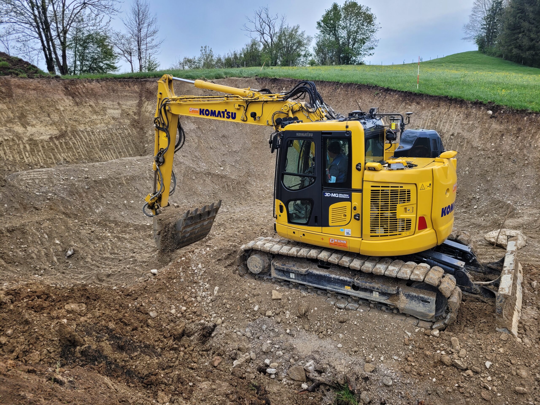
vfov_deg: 53.1
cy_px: 202
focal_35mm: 26
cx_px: 270
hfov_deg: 67.3
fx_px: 406
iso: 40
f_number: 1.8
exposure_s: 1/568
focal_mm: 5.4
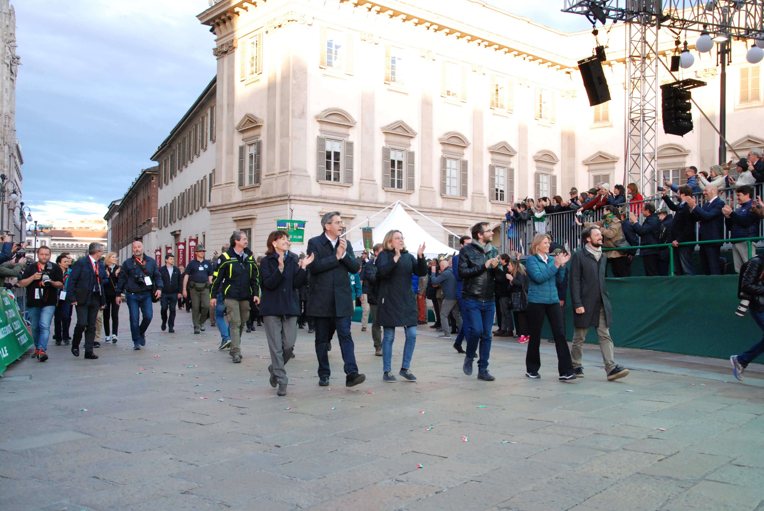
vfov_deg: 37.0
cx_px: 382
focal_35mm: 36
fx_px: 765
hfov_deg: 53.1
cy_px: 256
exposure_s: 1/160
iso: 1000
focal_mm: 24
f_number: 6.3
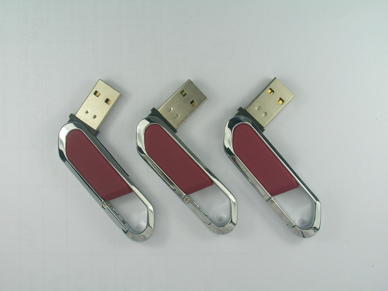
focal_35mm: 46
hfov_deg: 41.2
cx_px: 194
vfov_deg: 31.5
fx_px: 516
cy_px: 146
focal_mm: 7.7
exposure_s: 1/106
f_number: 5.4
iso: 50
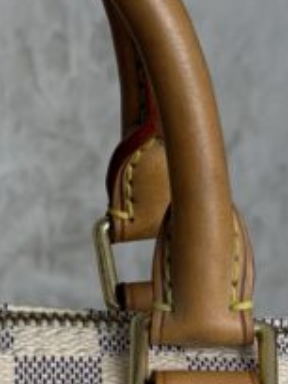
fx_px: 2086
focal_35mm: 188
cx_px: -115
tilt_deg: -22.1
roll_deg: -1.4
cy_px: 322
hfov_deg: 7.8
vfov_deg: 10.5
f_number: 1.78
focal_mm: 6.76
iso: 50
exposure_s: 1/213
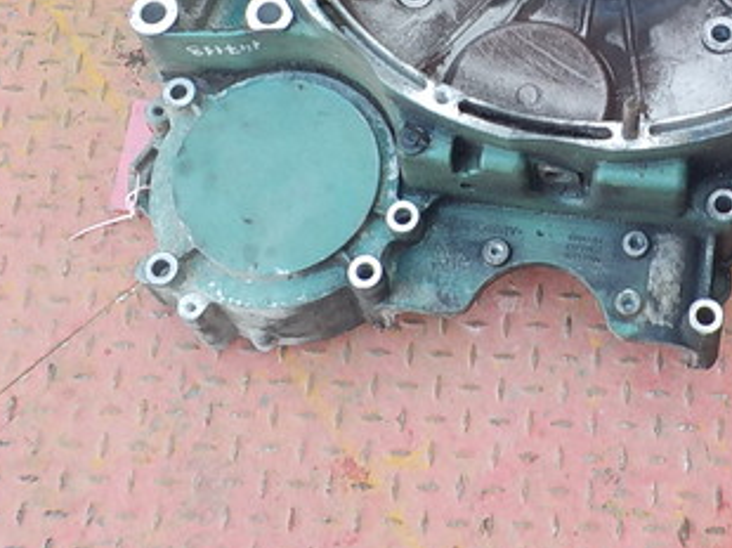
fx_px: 1310
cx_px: 607
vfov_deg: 22.7
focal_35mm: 62
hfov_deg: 30.3
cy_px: -2
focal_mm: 4.1
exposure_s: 1/30
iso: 125
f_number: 3.3
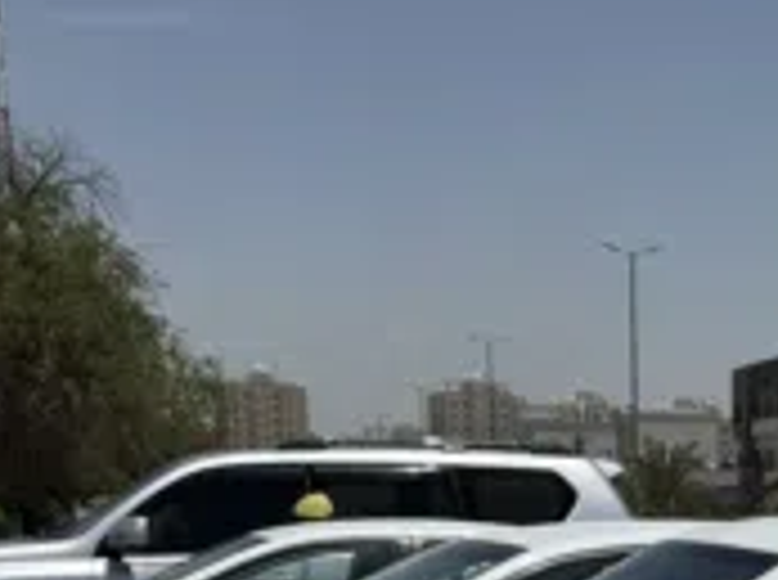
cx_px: 800
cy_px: 1043
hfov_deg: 21.2
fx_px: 1996
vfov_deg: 14.5
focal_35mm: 89
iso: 80
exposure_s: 1/10309
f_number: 1.78
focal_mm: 6.76
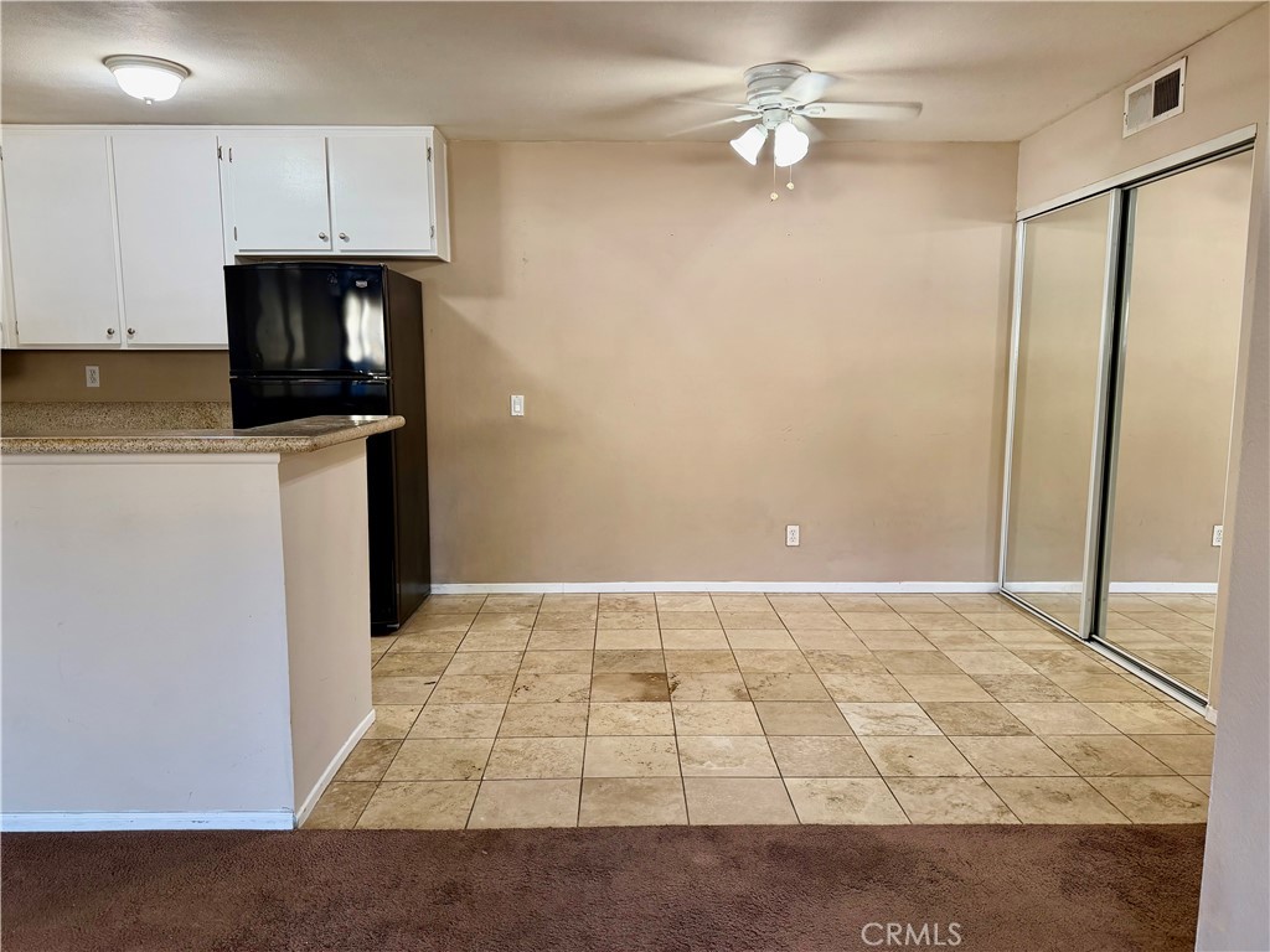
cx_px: 635
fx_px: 881
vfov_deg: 56.8
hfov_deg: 71.6
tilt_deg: -7.2
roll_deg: +0.0
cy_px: 476
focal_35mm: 24
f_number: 1.78
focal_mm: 6.76
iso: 160
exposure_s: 1/60
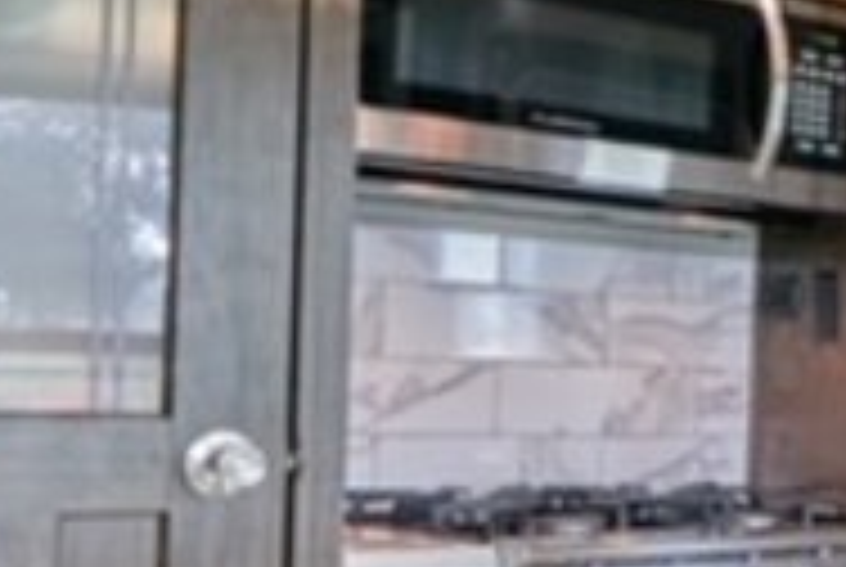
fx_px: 1600
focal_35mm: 68
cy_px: 358
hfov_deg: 23.2
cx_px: 1305
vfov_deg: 20.0
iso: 1000
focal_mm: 16
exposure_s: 1/80
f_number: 6.3
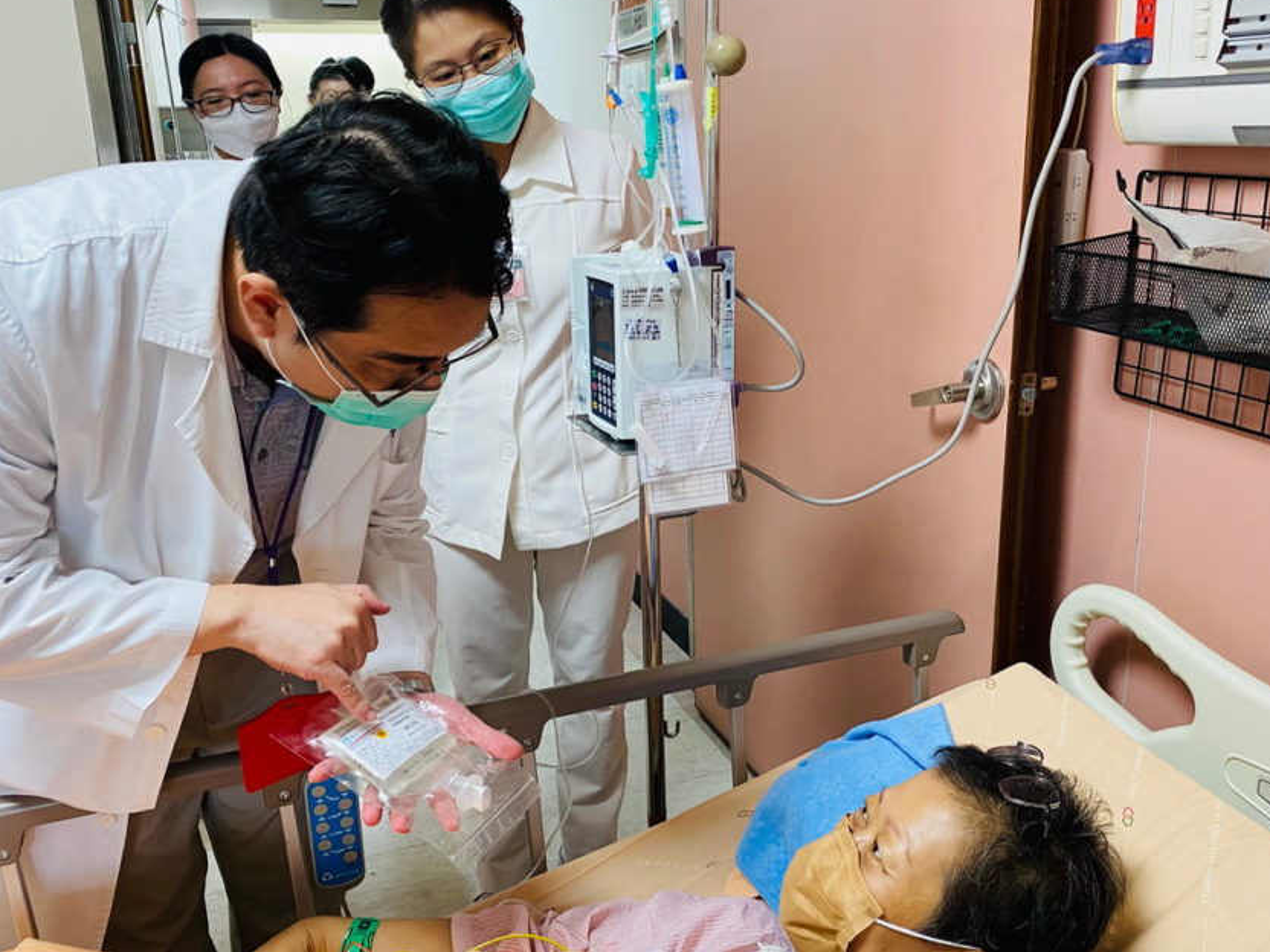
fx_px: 1174
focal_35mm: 32
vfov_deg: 44.1
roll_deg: +0.7
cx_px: 670
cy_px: 502
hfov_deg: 56.8
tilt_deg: -16.9
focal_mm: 4.25
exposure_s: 1/60
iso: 160
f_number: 1.8
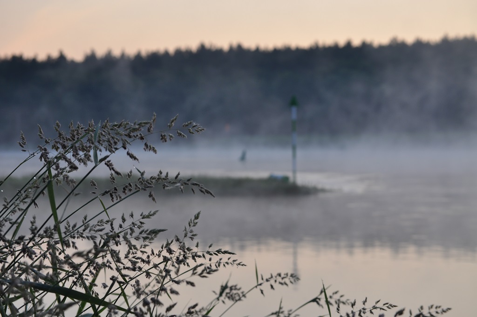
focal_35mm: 108
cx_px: 238
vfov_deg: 12.6
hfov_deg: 18.9
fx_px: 1429
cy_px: 158
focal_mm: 72
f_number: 9
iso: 200
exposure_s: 1/200
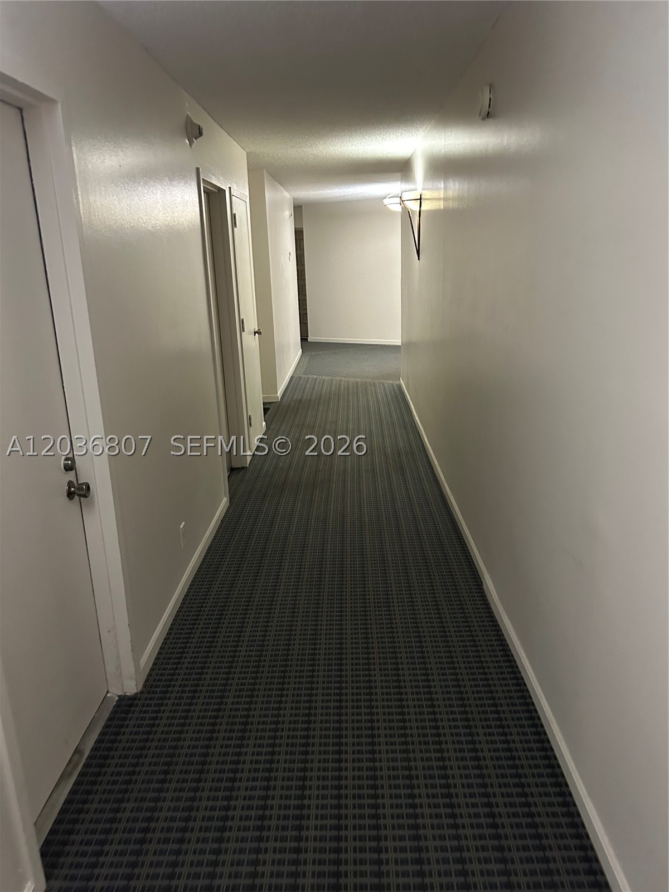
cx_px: 334
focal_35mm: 26
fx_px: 670
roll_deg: +3.0
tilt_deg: -15.5
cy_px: 446
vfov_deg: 67.3
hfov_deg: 53.1
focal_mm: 5.7
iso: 500
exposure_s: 1/40
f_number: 1.5
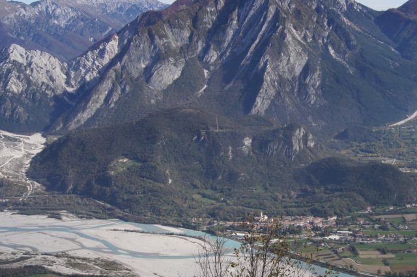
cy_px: 194
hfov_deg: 36.3
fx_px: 625
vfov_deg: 24.9
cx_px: 293
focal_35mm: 54
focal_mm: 18
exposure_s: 1/250
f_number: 13
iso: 200
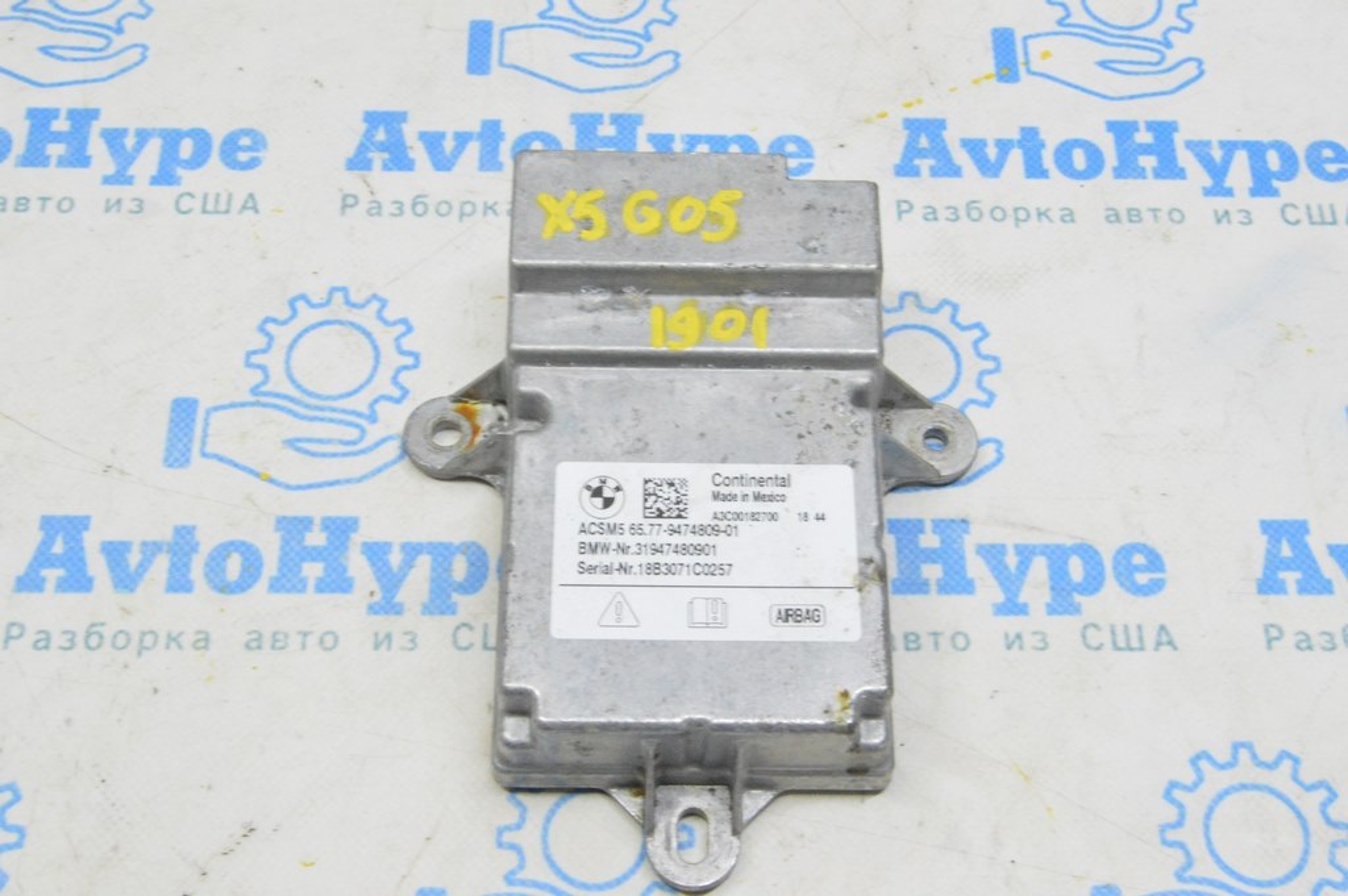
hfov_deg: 41.1
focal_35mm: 48
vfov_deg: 28.0
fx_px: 1796
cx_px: 674
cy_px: 448
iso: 6400
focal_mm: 32
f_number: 20
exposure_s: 1/20
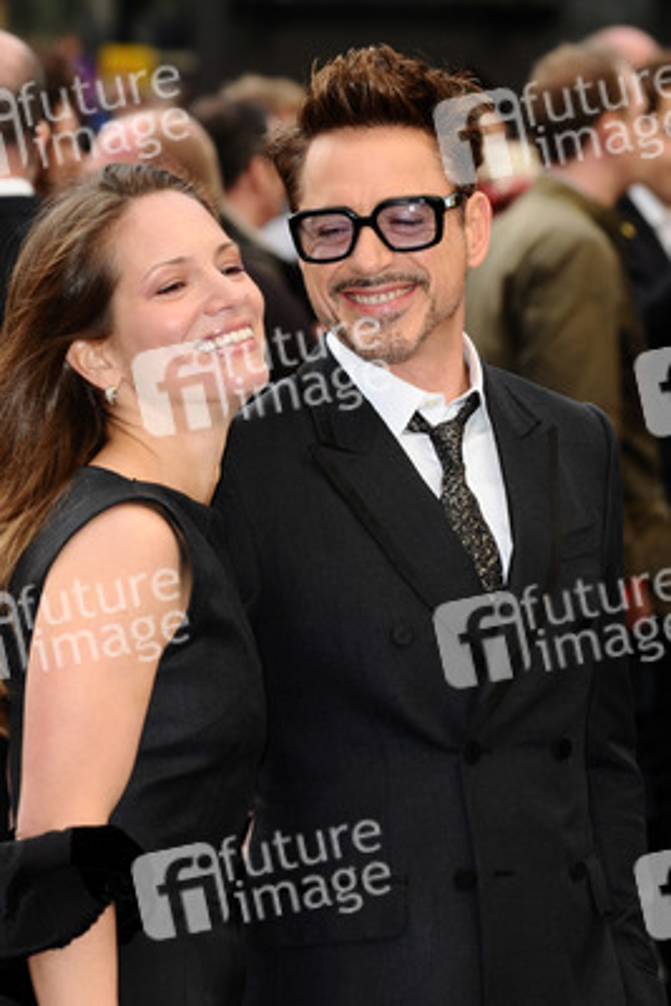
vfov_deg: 11.4
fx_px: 5028
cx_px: 336
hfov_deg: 7.6
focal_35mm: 180
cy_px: 503
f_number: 5
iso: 320
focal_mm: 120
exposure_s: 1/250
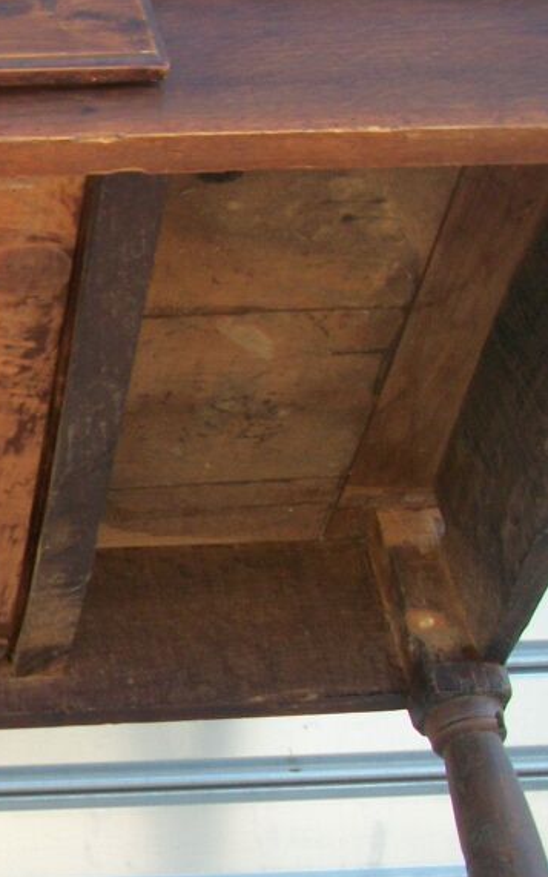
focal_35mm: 76
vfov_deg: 27.1
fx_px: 1816
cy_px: 511
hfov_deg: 15.1
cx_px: -410
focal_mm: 5.7
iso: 80
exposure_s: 1/125
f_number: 2.9
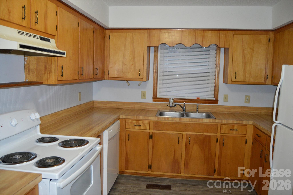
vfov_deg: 47.8
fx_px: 219
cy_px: 98
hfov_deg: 67.4
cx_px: 146
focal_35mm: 27
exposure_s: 1/60
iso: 1000
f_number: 3.5
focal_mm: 18
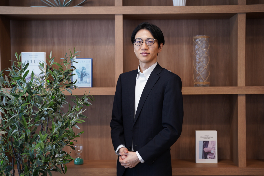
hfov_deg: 38.9
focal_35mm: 51
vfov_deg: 26.5
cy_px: 88
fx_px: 374
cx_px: 133
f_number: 1.4
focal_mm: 50
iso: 250
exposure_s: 1/200
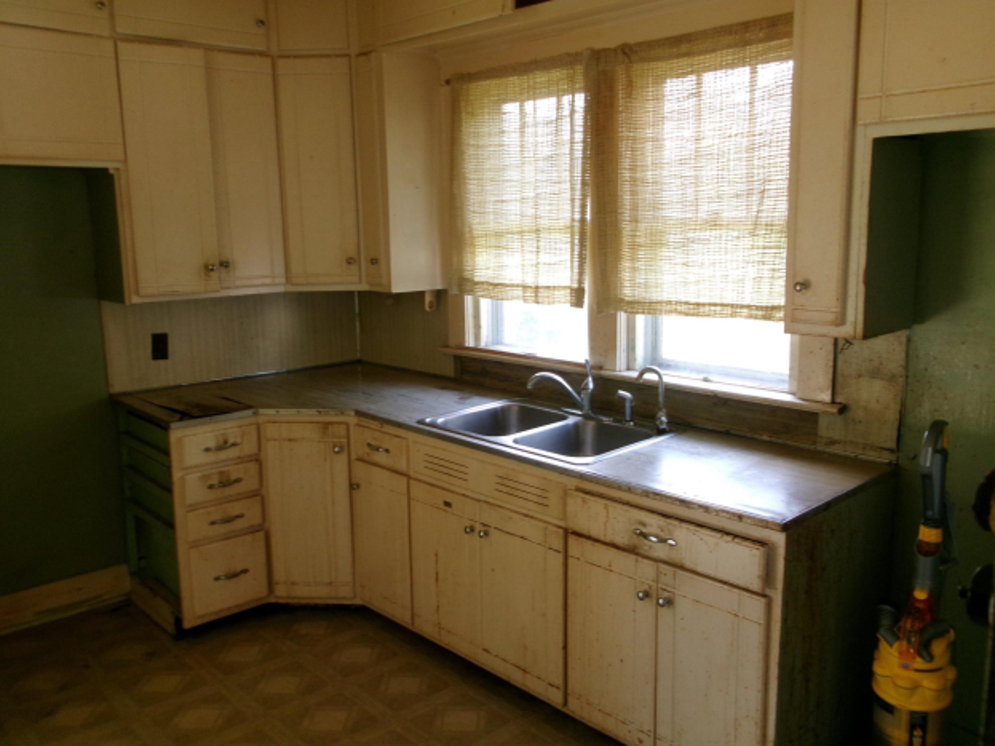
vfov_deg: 46.8
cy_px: 383
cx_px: 509
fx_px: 862
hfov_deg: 60.0
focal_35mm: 30
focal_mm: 5.1
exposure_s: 1/34
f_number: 3.9
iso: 177
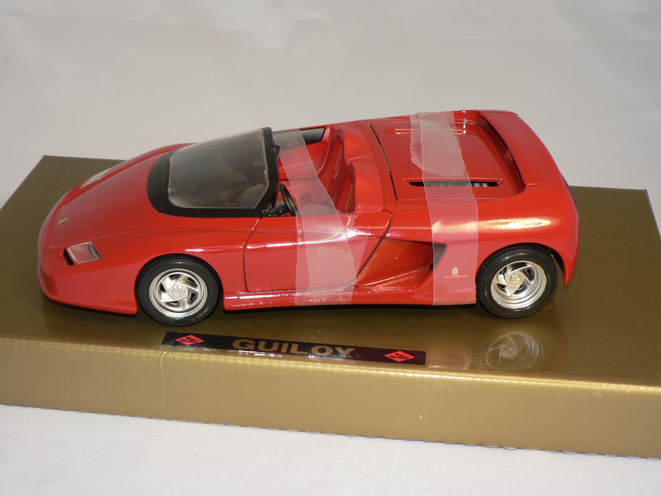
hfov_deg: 34.3
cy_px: 248
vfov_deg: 26.1
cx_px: 330
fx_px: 1069
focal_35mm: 56
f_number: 2.8
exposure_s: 1/60
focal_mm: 9.3
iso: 80
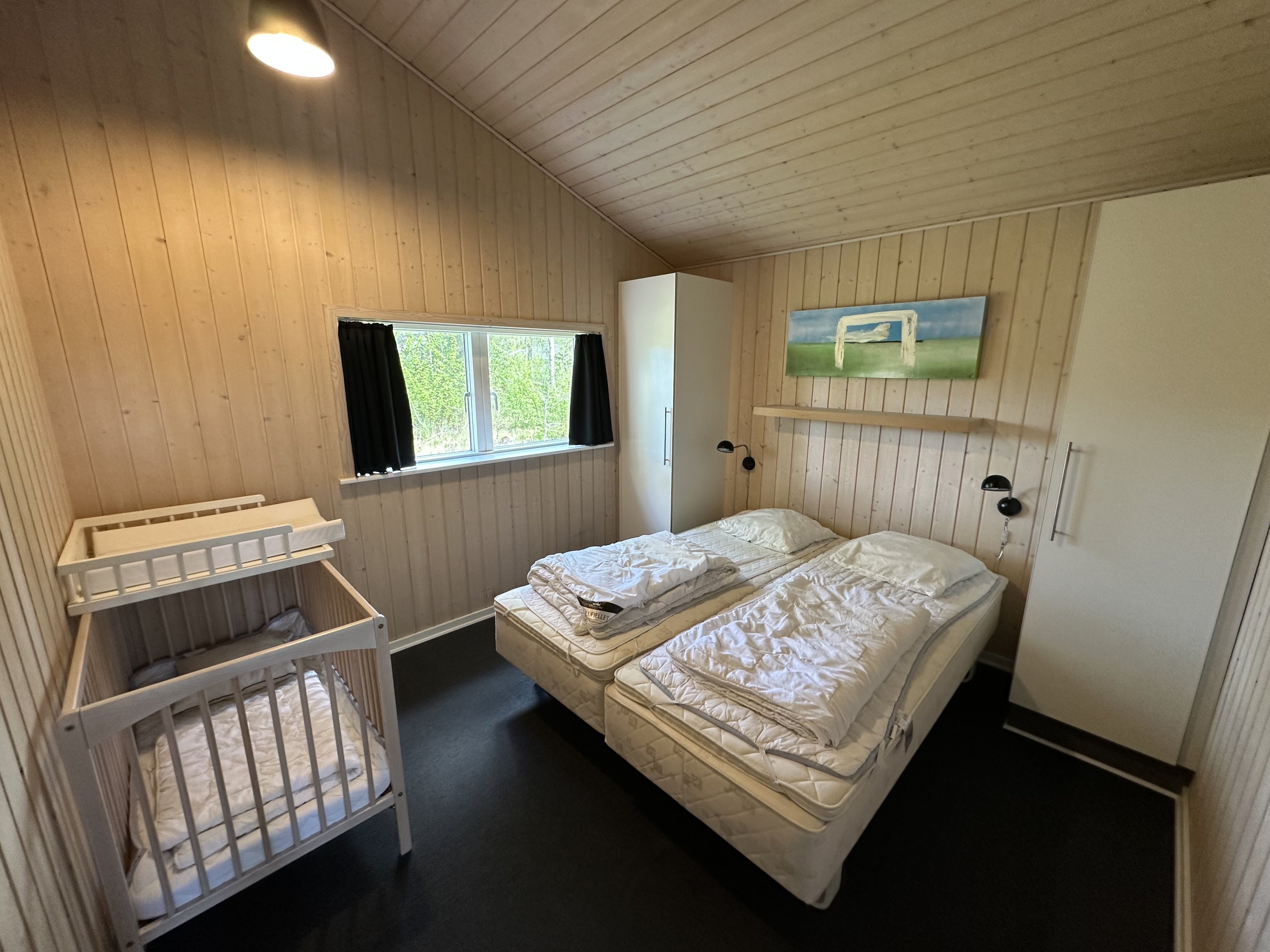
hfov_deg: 102.1
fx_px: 514
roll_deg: +0.7
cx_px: 635
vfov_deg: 85.7
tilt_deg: -11.8
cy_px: 476
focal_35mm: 14
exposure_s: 1/50
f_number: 2.2
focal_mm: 2.22
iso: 200
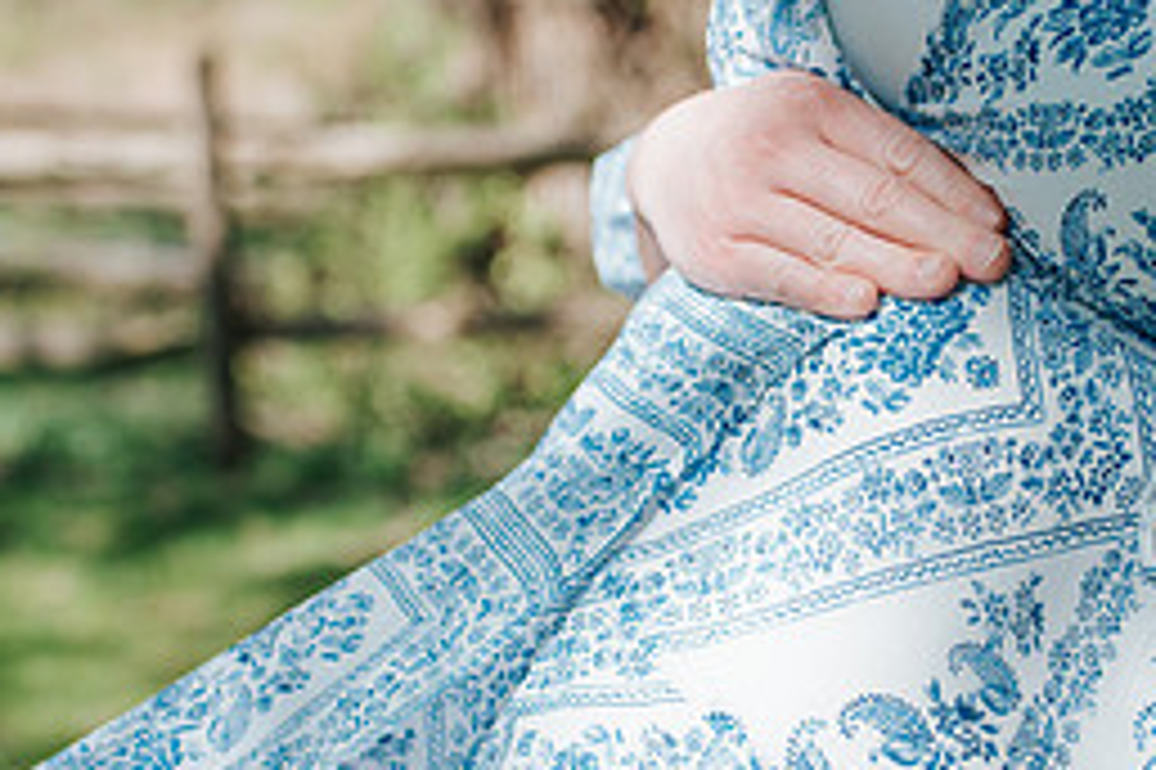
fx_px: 2535
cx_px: 850
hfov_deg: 25.4
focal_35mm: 79
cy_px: 543
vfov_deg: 17.2
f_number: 2.5
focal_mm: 35
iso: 100
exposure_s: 1/1000
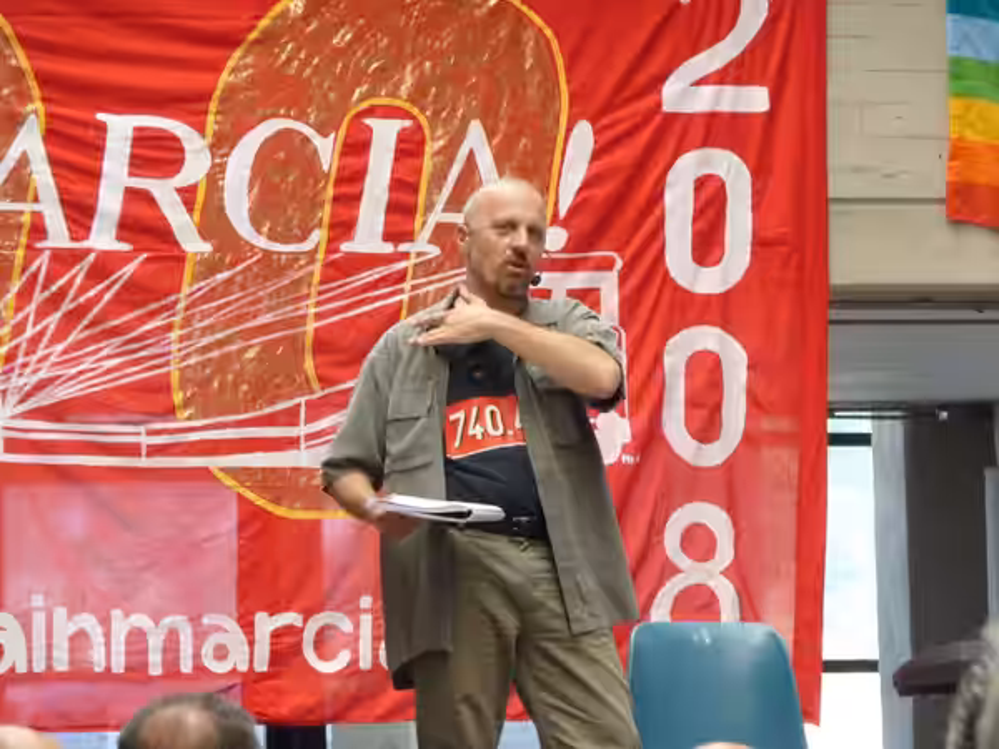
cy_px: 374
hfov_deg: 8.7
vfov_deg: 6.5
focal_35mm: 228
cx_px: 500
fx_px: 6580
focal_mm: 39.2
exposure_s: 1/100
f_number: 4.9
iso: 320
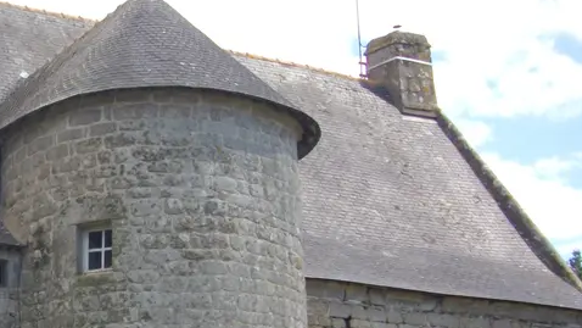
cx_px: -88
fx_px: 1667
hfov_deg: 18.9
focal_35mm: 108
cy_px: 287
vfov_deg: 11.2
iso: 100
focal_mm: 6.2
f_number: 5.6
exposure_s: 1/160
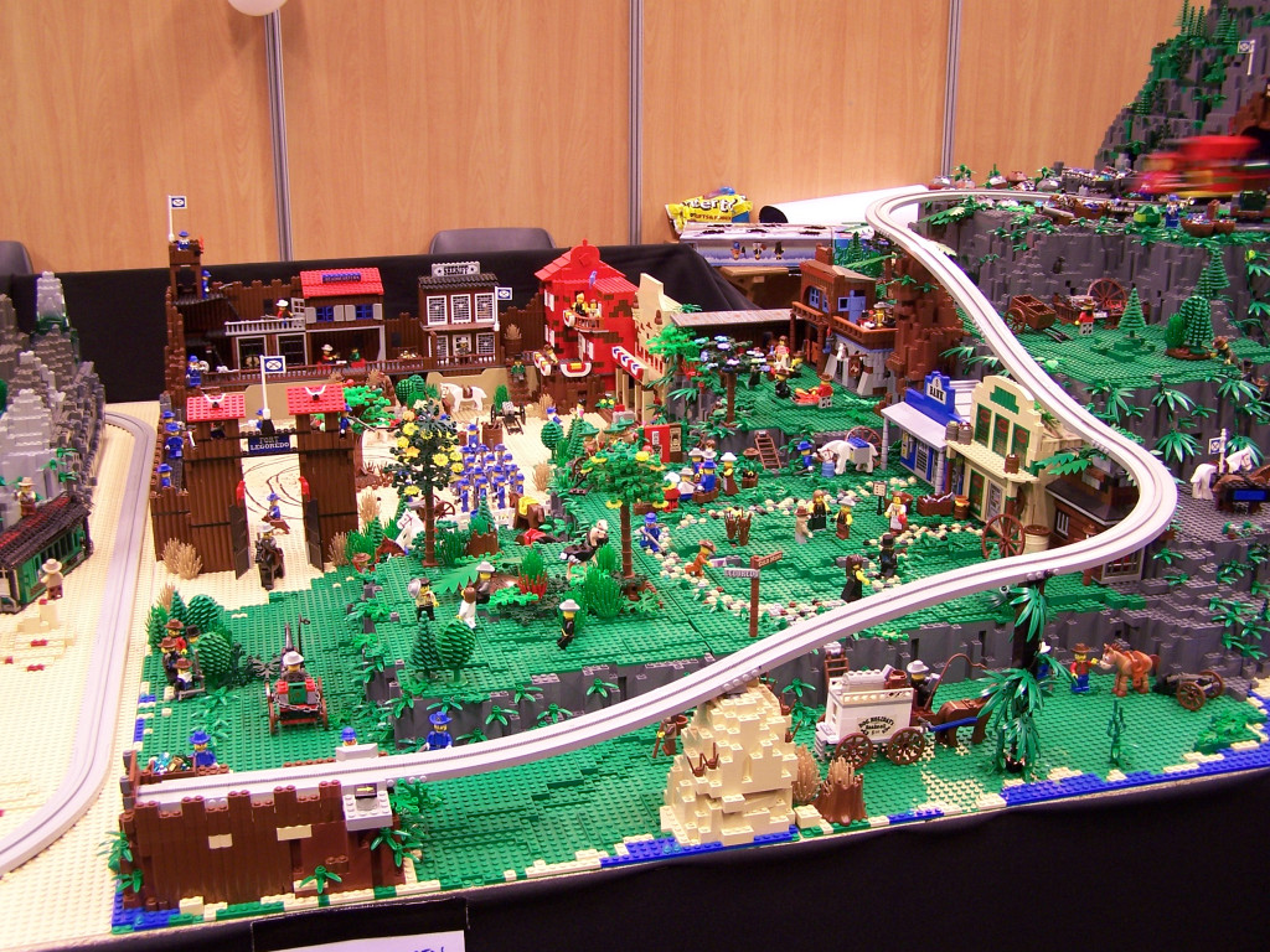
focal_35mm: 38
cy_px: 476
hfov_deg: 49.0
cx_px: 635
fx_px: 1394
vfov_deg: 37.7
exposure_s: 1/3
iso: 80
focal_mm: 6.3
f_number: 2.8
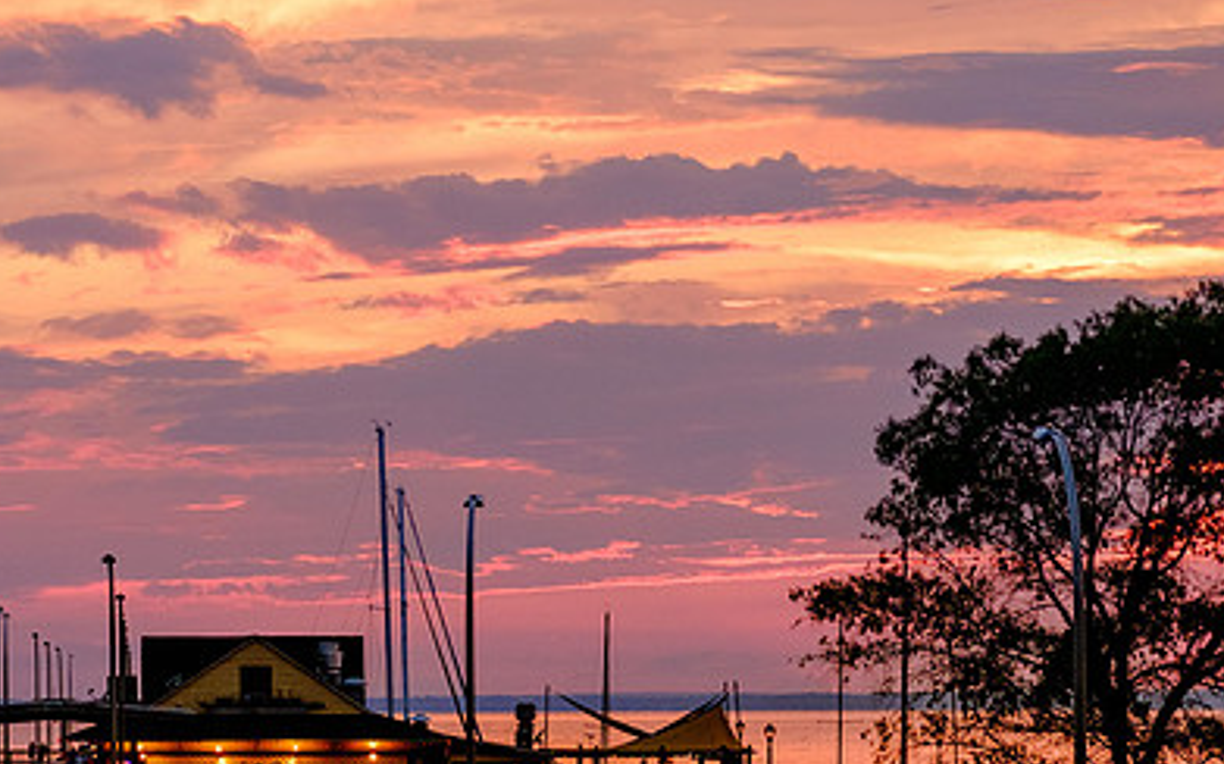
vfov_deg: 5.7
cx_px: 432
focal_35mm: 230
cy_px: 600
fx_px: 7669
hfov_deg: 9.1
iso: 1600
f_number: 5
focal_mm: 100
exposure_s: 1/250
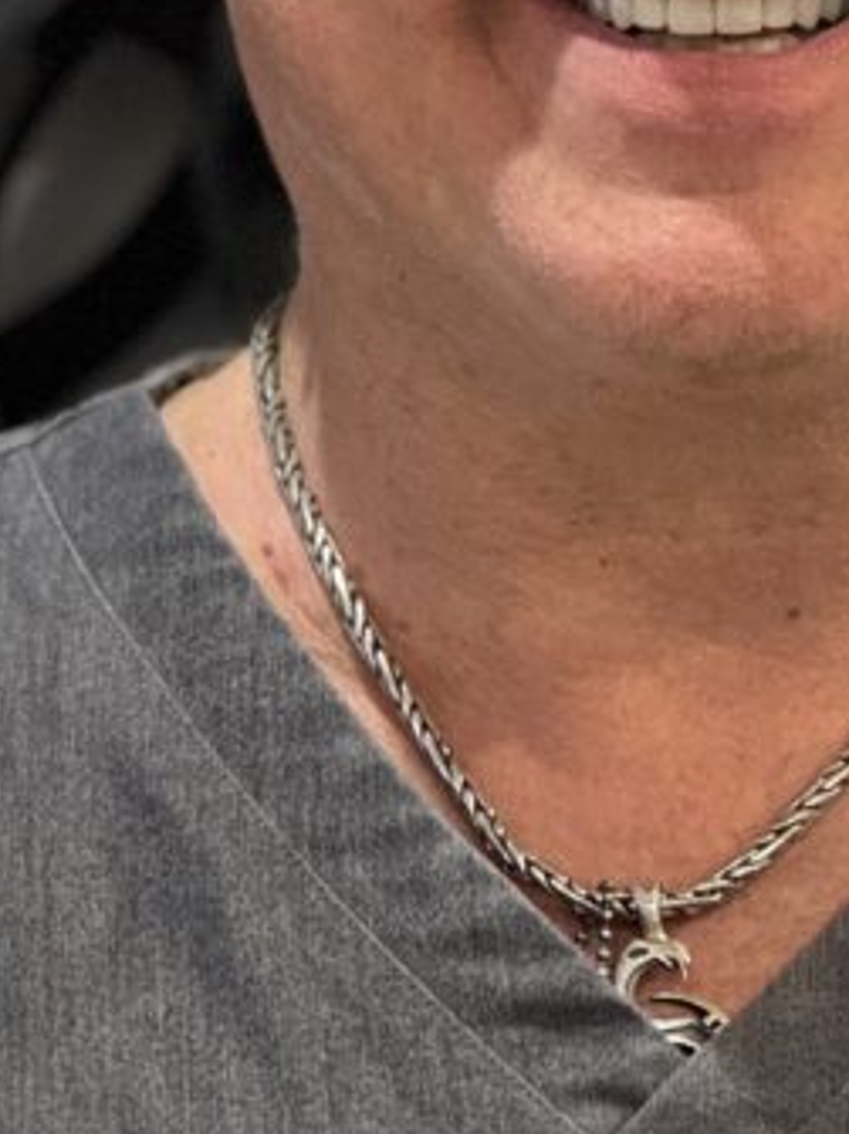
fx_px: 12009
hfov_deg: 4.0
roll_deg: -0.5
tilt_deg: -1.8
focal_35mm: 367
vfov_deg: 5.4
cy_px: 552
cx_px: 599
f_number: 2.8
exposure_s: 1/60
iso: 500
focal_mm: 15.66
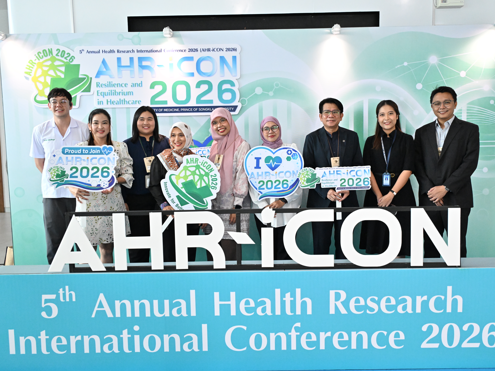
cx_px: 258
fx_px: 443
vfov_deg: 45.4
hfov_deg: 58.3
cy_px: 183
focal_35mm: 31
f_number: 4
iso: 6400
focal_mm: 28
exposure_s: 1/640
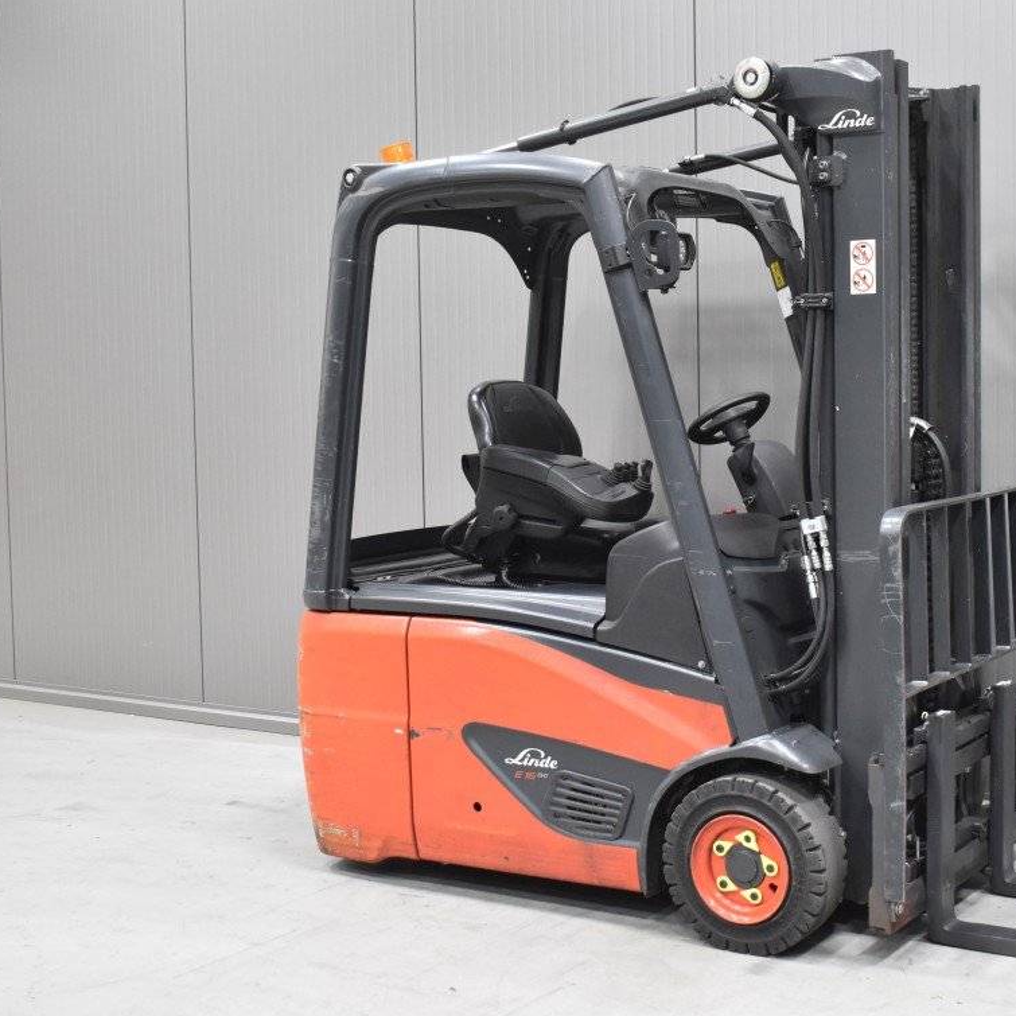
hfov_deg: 33.1
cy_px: 511
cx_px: 724
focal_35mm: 51
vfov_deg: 33.6
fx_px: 1683
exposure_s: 1/25
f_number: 5
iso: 1600
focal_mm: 25
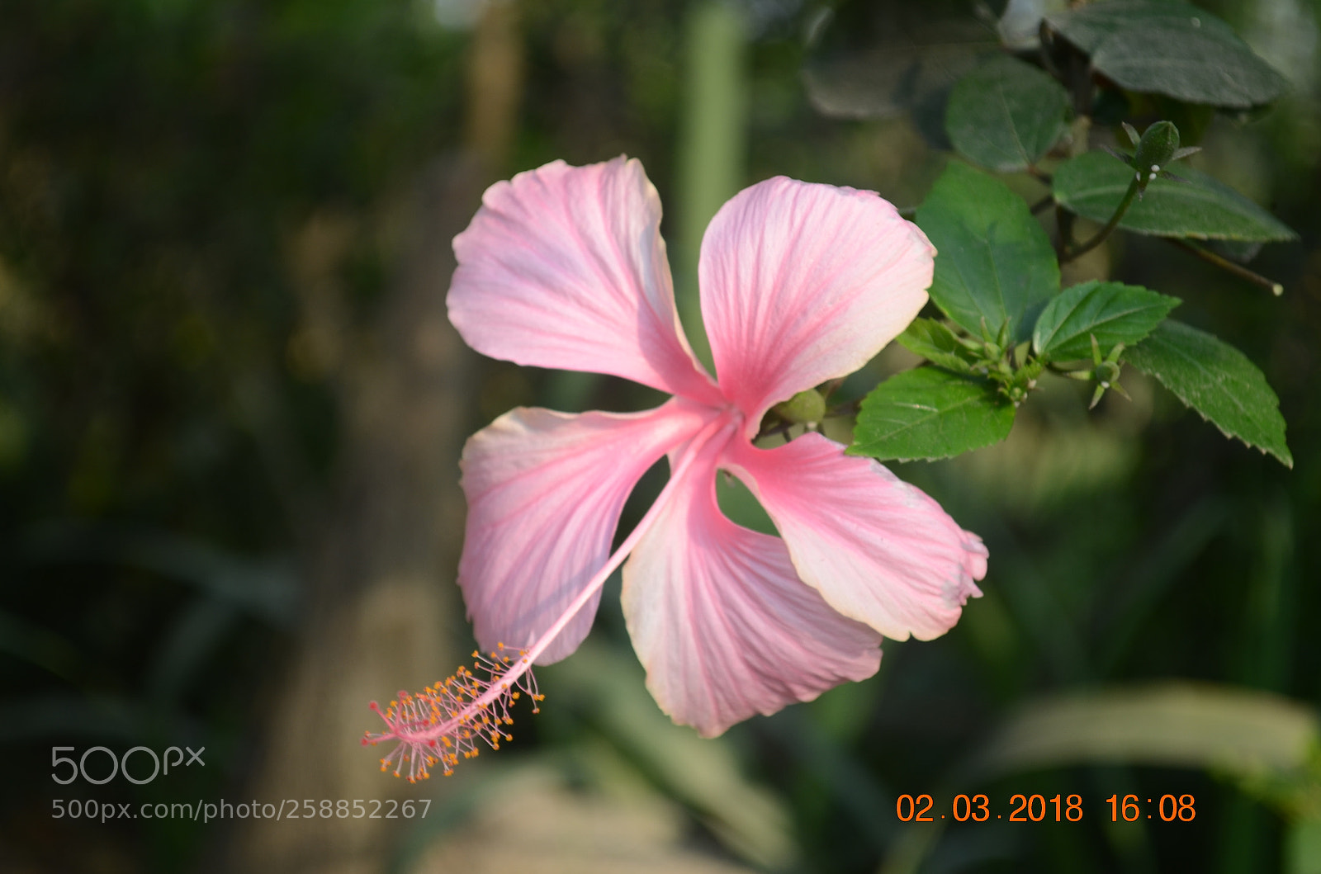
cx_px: 660
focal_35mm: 82
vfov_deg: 16.5
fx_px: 3020
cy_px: 437
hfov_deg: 24.7
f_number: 5.6
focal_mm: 55
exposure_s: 1/100
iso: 160
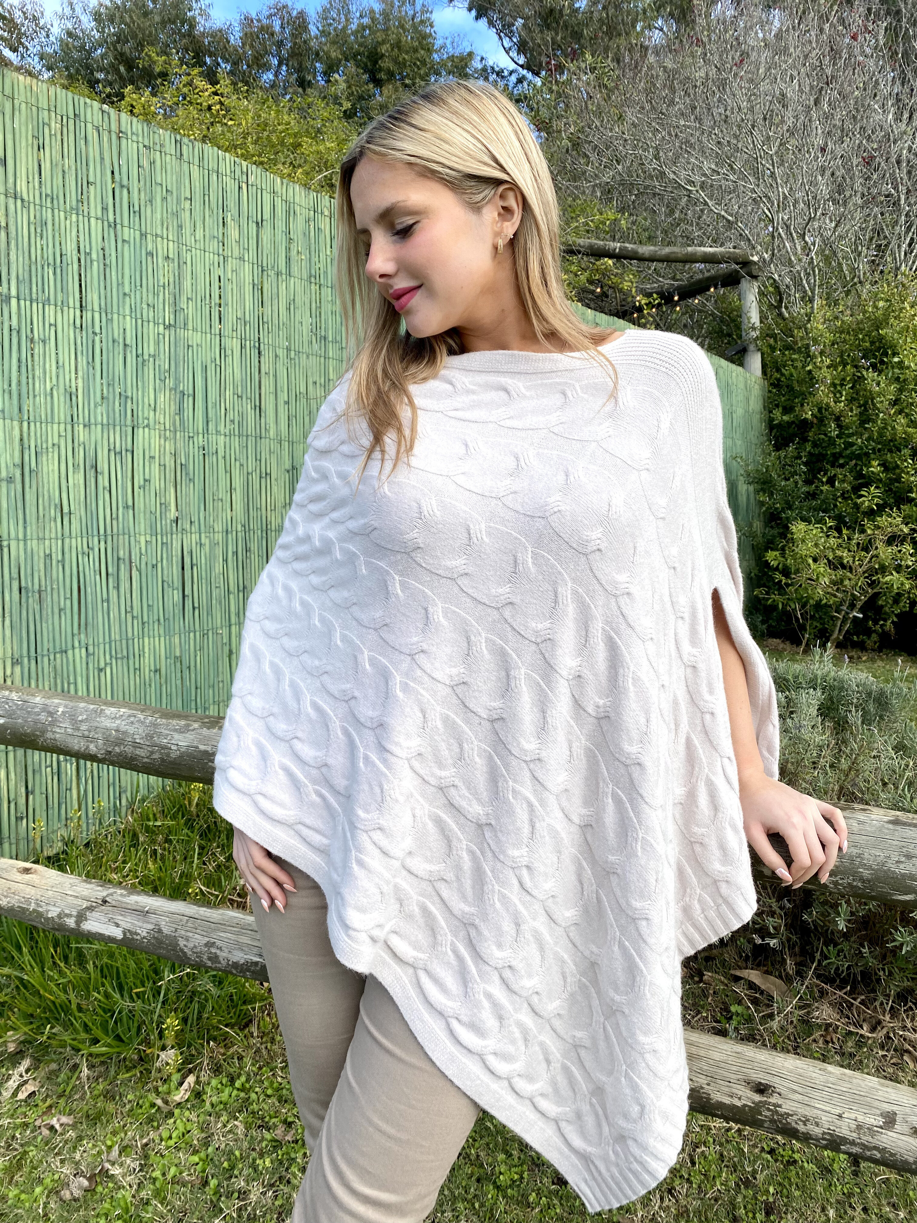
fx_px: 918
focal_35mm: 26
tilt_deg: -4.6
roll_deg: -0.9
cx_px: 458
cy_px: 612
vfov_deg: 67.3
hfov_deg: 53.1
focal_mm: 4.25
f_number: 1.8
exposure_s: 1/1272
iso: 32
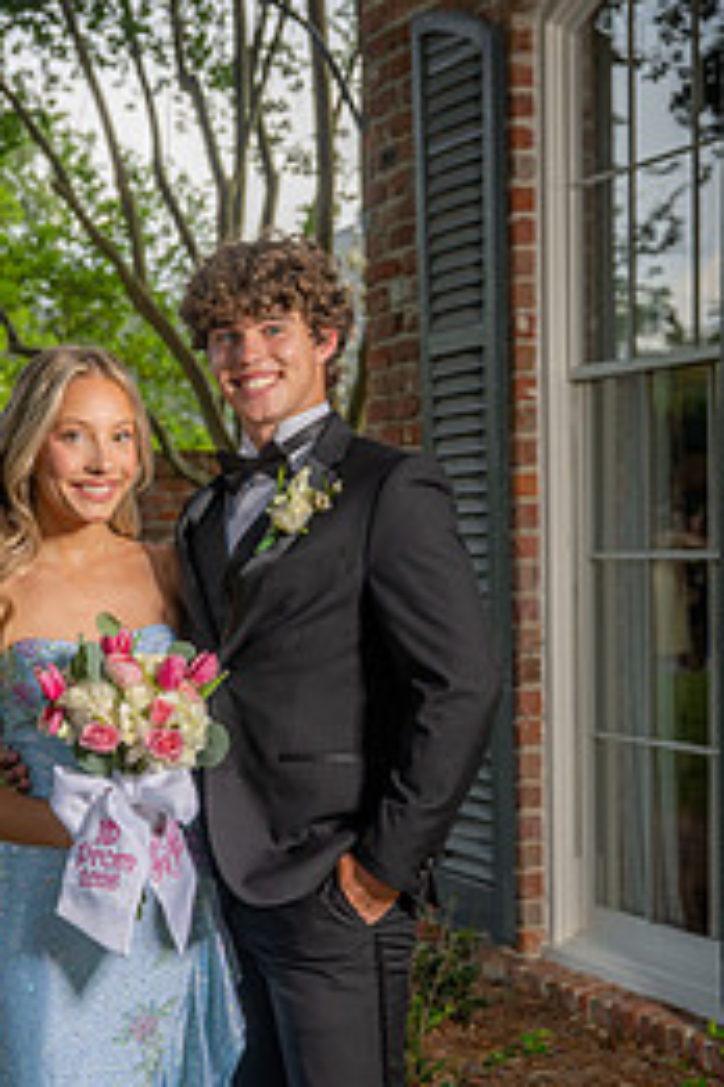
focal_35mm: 74
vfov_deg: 27.0
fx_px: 2232
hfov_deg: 18.4
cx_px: 270
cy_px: 795
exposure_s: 1/160
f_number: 5
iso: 100
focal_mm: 43
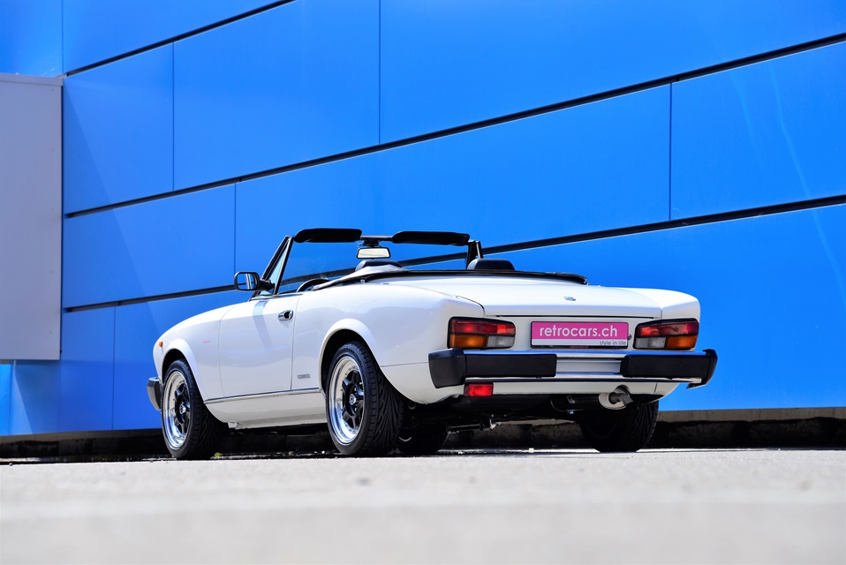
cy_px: 282
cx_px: 423
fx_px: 2822
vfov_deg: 11.4
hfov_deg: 17.1
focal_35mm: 120
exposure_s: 1/320
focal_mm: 120
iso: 160
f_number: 7.1
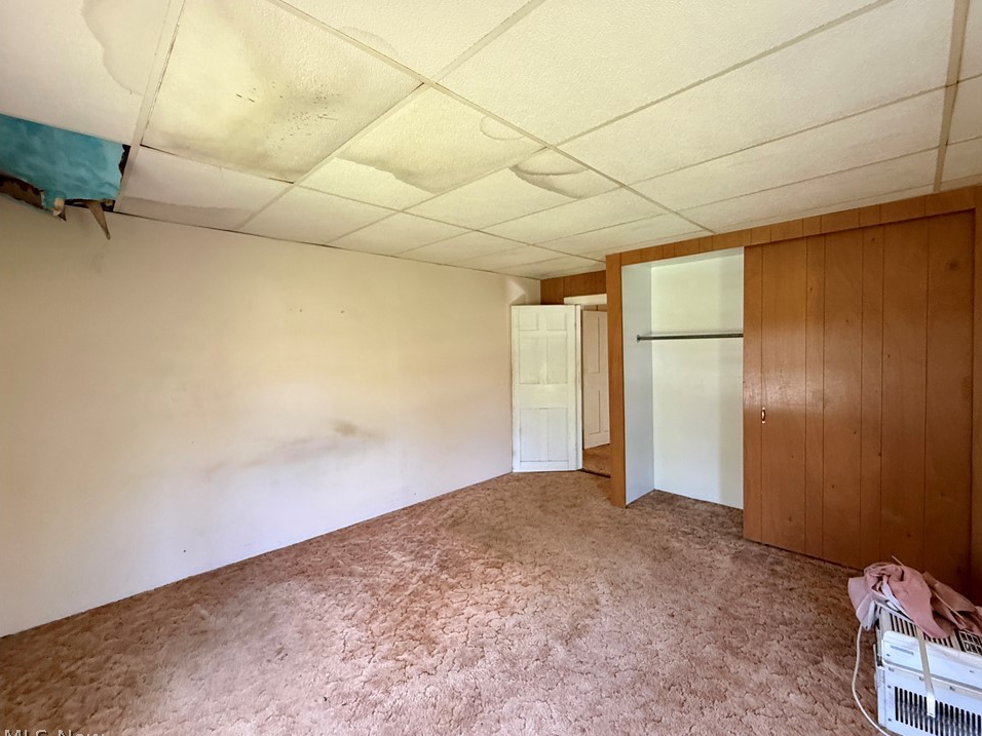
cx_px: 524
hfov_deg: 98.0
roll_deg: +0.3
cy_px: 361
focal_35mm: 15
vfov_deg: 81.7
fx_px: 426
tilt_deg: -2.1
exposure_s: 1/60
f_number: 2.2
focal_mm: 2.22
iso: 400
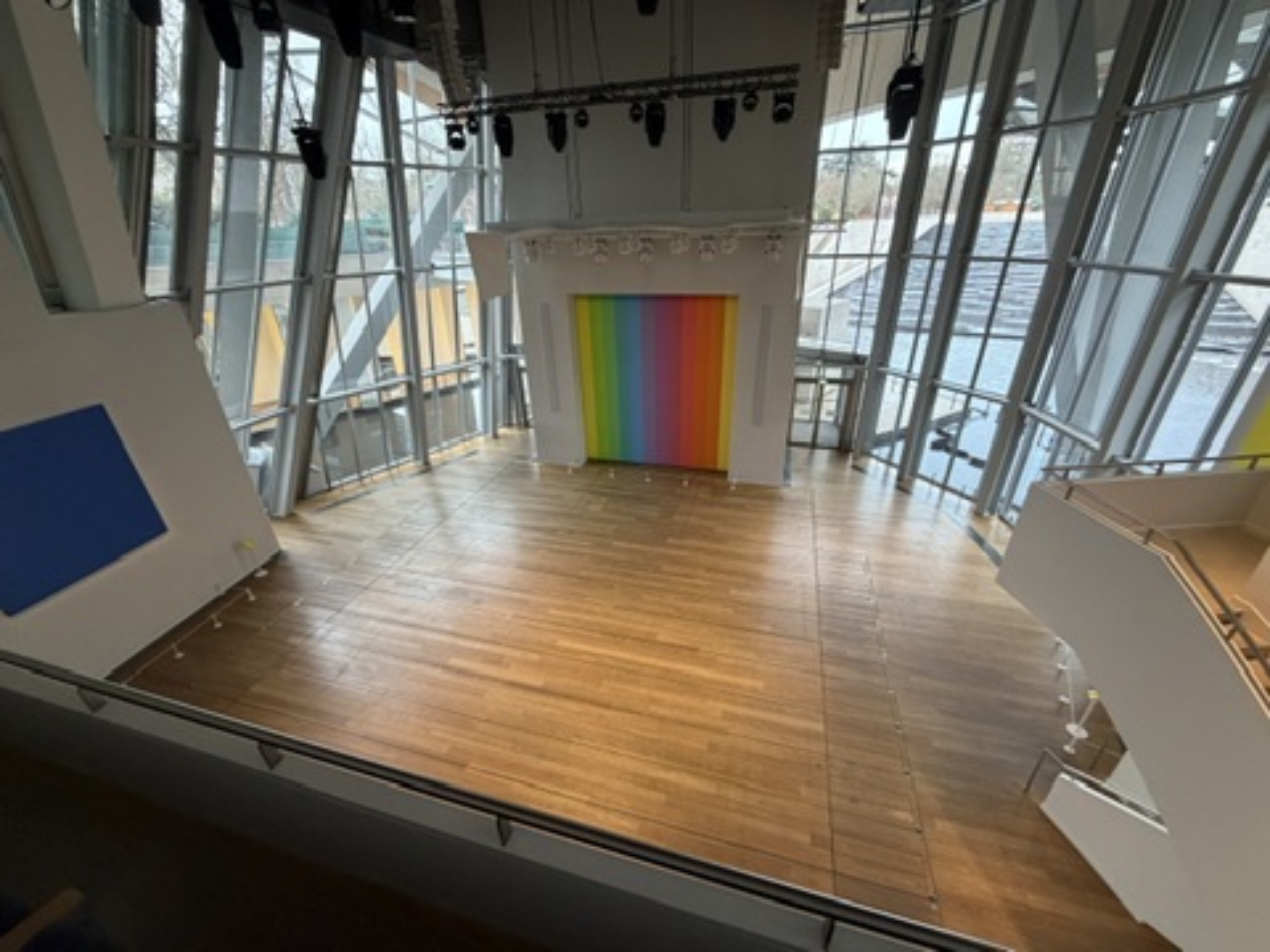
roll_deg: +2.1
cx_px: 635
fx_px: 514
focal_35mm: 14
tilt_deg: -26.7
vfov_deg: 85.7
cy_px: 476
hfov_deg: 102.1
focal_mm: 2.22
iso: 320
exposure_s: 1/87
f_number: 2.2
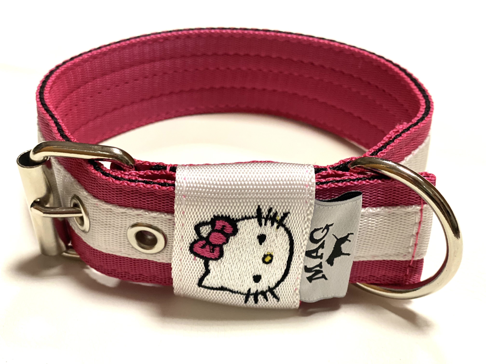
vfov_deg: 28.0
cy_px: 182
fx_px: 730
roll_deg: -1.4
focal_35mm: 52
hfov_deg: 36.8
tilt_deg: -35.3
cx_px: 243
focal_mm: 6
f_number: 2
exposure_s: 1/50
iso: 160
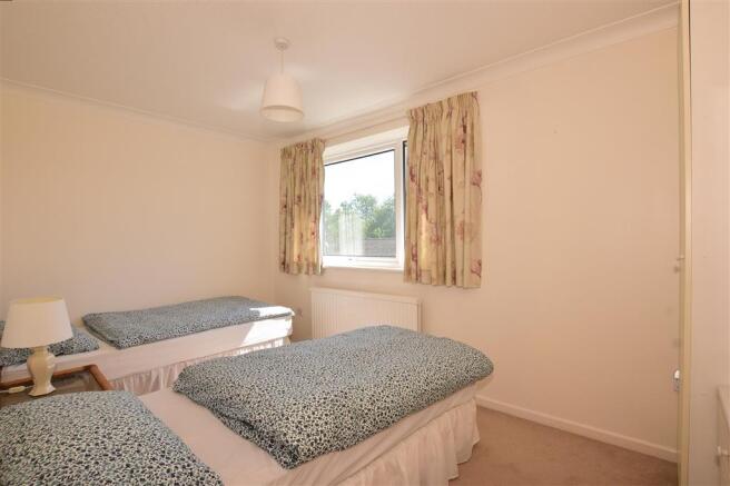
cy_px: 243
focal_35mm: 15
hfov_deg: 100.4
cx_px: 365
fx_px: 304
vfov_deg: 77.3
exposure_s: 1/200
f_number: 13
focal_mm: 10
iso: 400
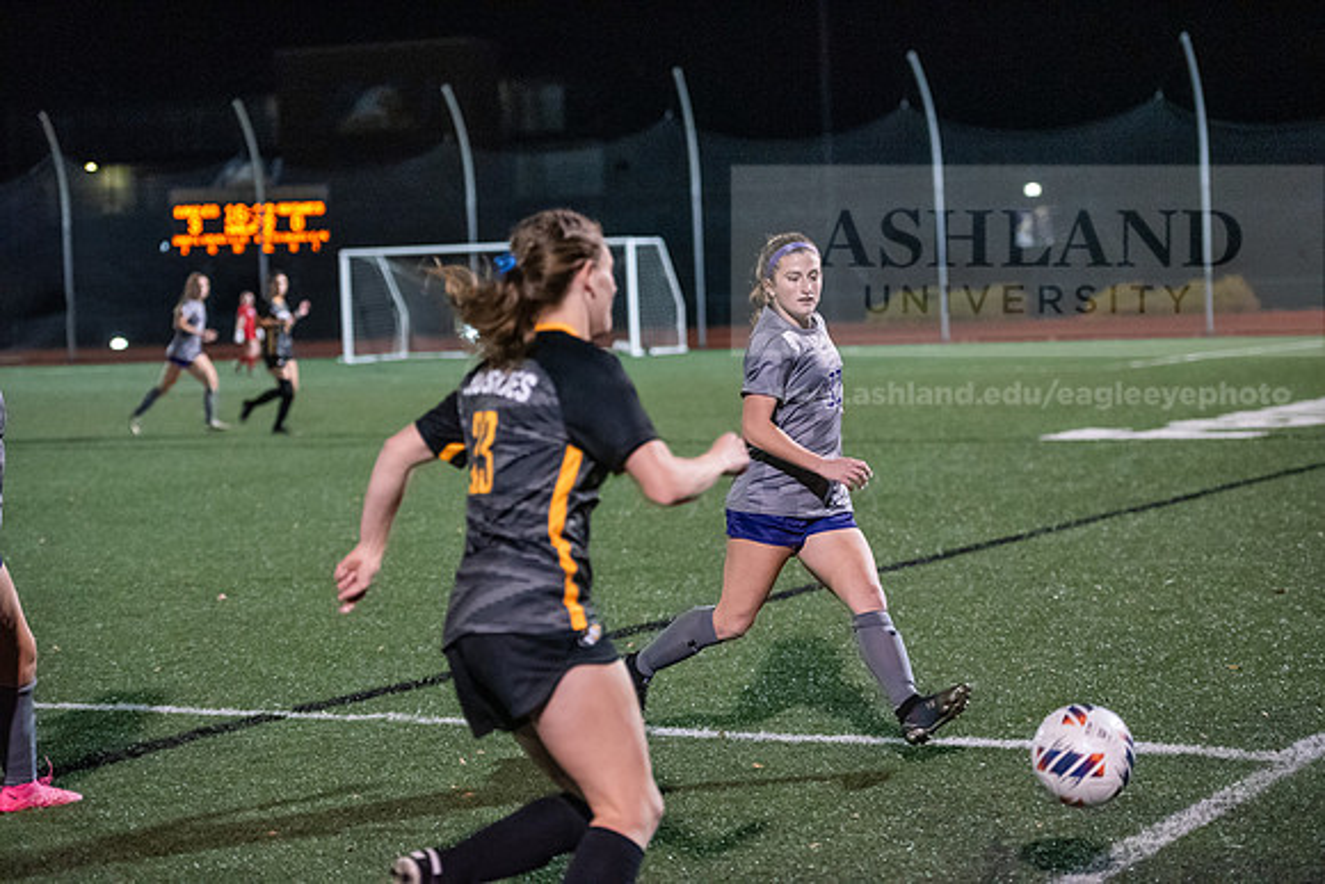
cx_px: 662
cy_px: 442
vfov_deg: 15.9
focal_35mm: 86
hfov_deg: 23.6
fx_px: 3166
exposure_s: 1/1000
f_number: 2.8
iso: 8000
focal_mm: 86
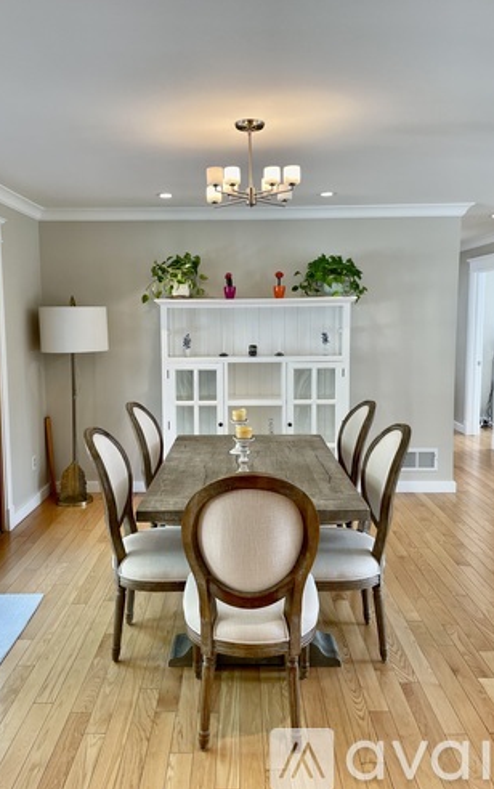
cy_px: 391
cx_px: 229
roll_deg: +0.8
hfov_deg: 44.6
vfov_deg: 66.4
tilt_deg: -5.3
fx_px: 602
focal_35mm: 28
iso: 64
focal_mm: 4.2
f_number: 1.6
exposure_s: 1/120
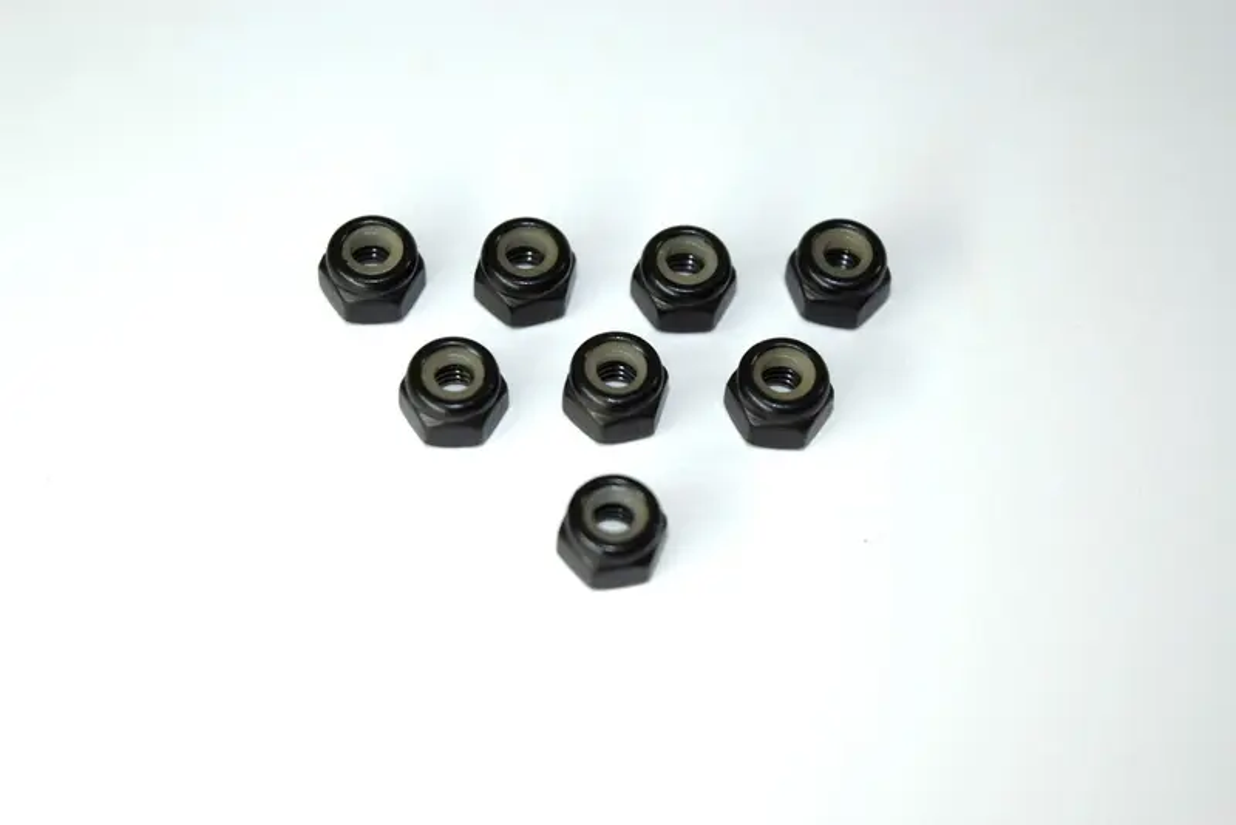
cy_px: 412
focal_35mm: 78
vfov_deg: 17.5
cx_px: 618
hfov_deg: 26.0
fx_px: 2679
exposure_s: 1/125
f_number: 5.6
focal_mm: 52
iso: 100
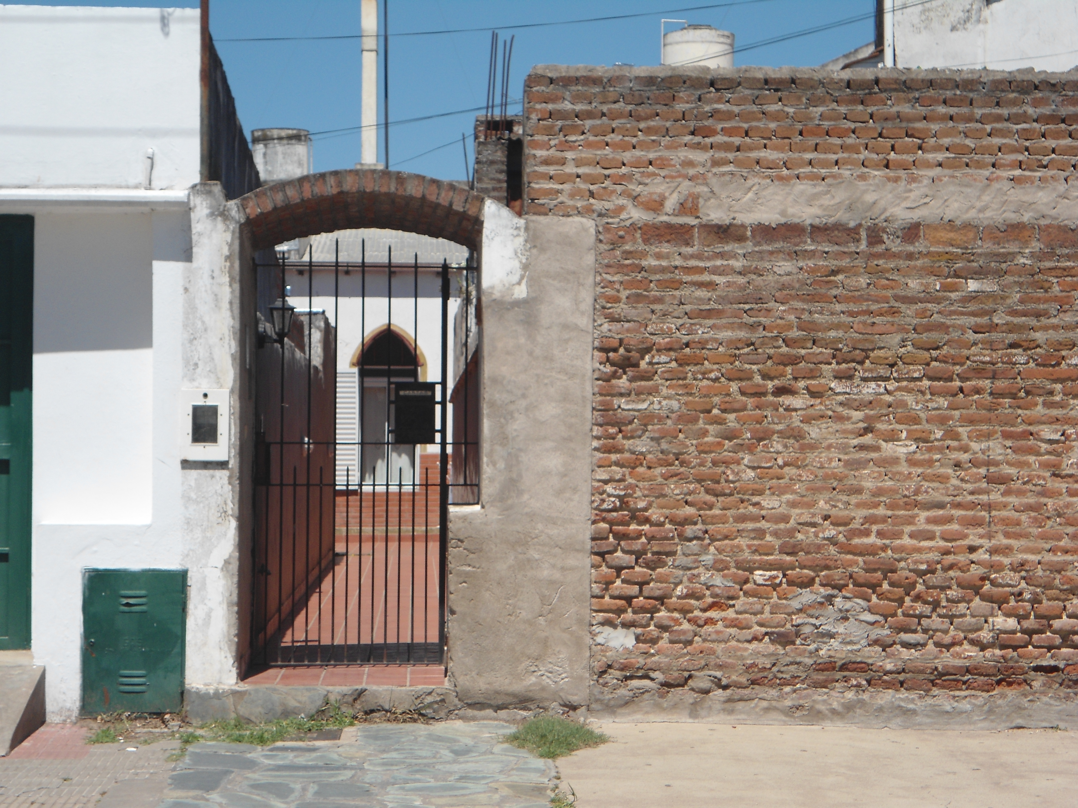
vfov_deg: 16.8
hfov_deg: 22.3
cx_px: 539
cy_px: 404
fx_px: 2740
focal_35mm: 88
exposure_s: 1/640
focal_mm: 15.7
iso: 80
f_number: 5.2
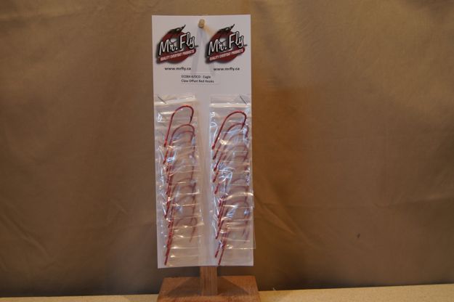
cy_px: 151
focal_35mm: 42
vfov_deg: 31.9
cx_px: 227
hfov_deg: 46.4
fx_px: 529
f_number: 4.5
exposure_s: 1/50
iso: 400
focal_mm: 28
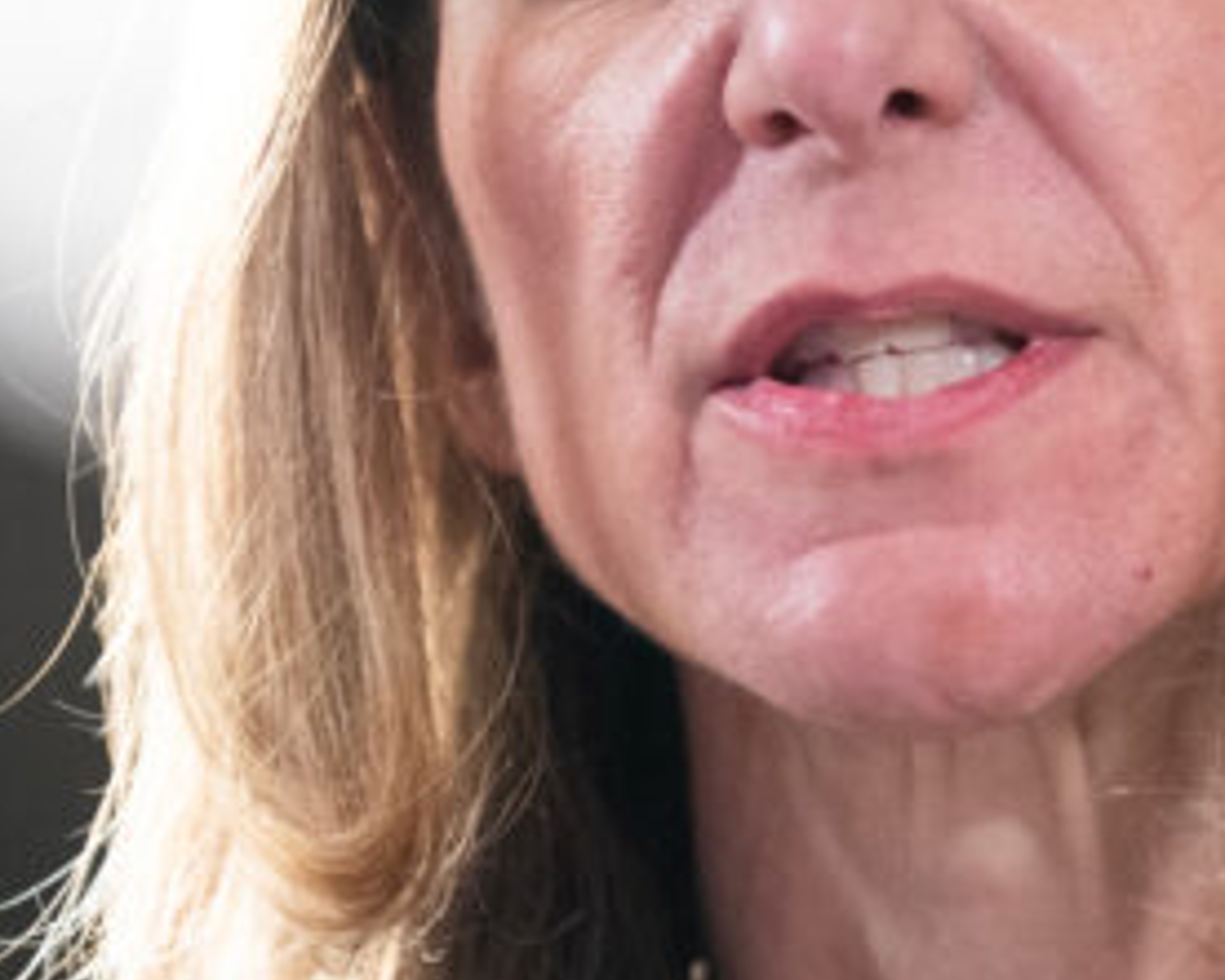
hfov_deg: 3.2
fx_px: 21616
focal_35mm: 596
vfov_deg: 2.6
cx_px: 950
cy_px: 508
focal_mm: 171
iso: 3200
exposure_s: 1/320
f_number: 2.8
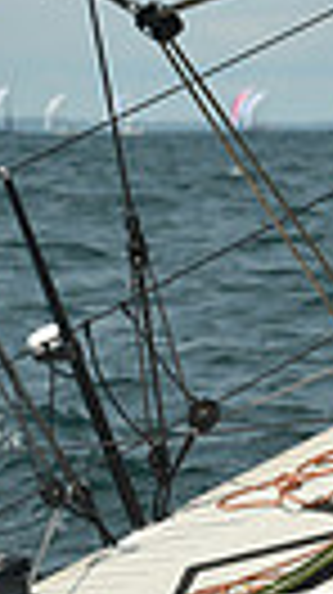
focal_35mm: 622
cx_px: 1274
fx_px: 9789
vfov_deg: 3.5
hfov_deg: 1.9
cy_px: 245
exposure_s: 1/1250
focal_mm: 135
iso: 320
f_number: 10
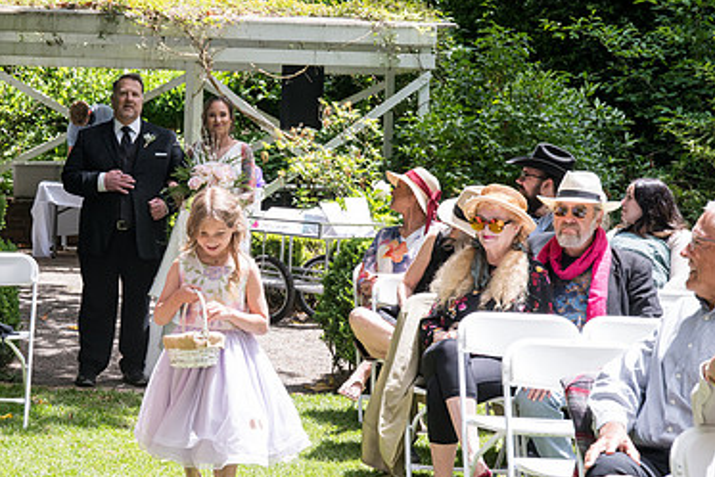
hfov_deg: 23.2
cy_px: 254
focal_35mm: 87
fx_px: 1728
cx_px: 186
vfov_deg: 15.7
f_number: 7.1
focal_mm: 56
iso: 640
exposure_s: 1/400
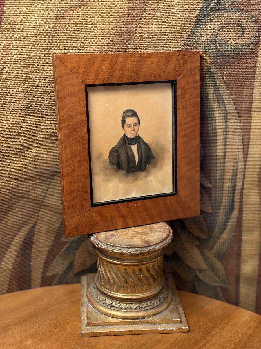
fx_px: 483
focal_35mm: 48
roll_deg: -1.1
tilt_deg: -19.1
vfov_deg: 39.7
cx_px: 130
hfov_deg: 30.3
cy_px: 174
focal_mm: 6.93
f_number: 1.8
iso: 250
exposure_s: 1/50
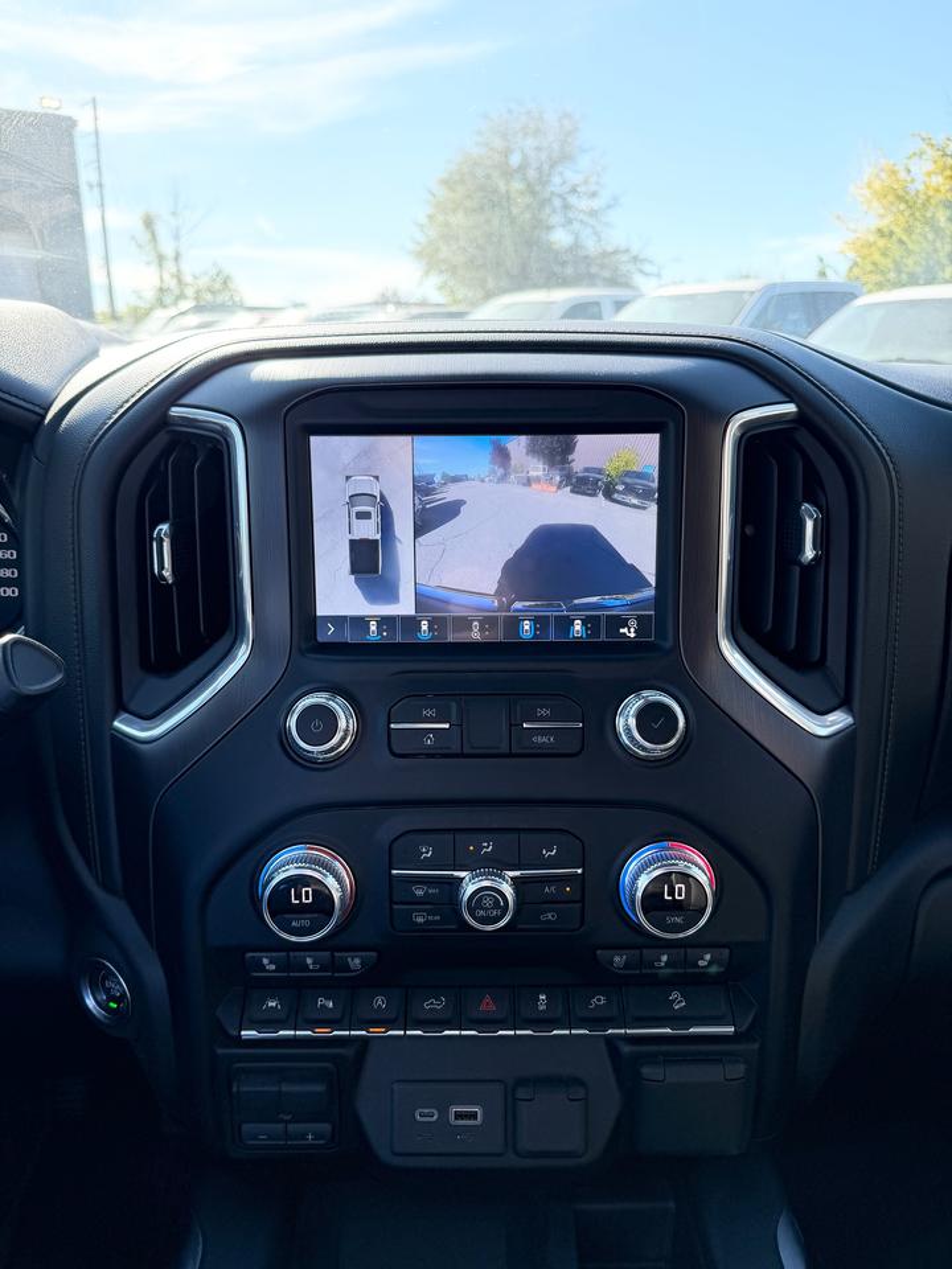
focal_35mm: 24
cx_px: 476
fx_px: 880
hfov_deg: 56.8
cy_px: 634
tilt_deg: -16.6
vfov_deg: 71.6
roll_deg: +0.9
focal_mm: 6.76
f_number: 1.78
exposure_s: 1/683
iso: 80
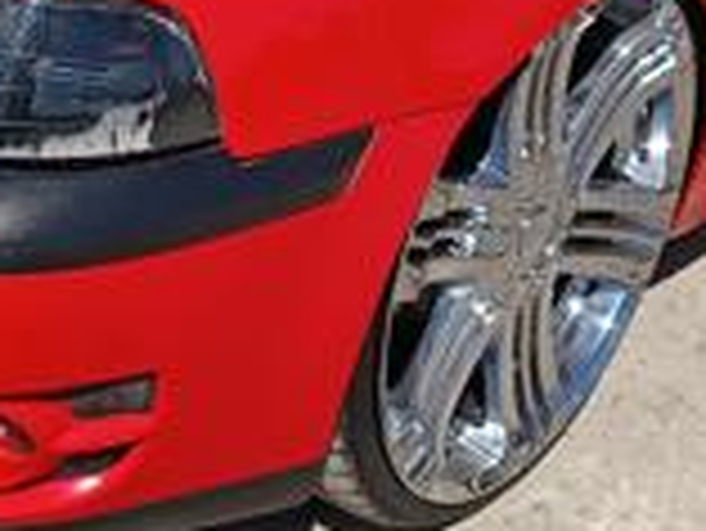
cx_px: 144
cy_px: -68
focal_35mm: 106
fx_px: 2164
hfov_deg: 18.4
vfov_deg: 13.7
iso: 155
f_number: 1.8
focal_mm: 4.81
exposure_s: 1/3067
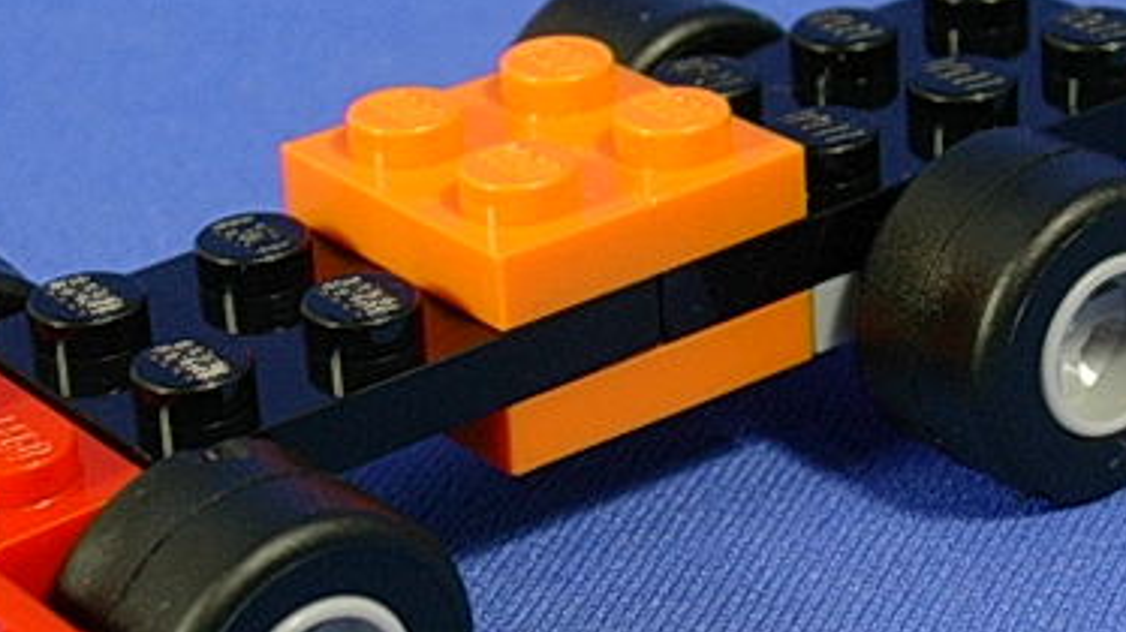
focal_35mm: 140
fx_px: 4178
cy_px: 346
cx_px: 488
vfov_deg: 8.7
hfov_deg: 15.3
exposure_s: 1/6.1
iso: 70
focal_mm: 11.3
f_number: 3.8
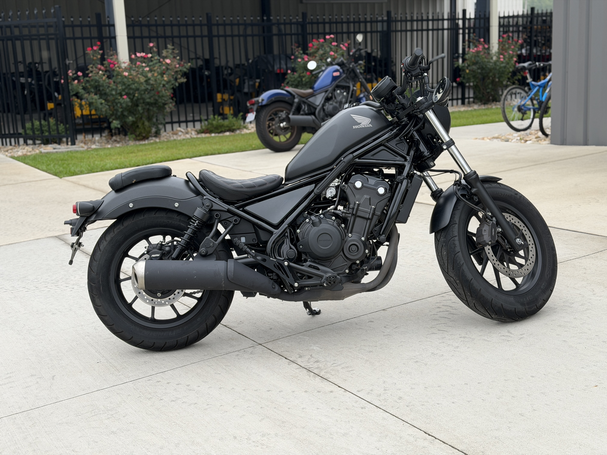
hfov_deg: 39.7
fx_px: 842
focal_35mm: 48
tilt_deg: -11.4
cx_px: 304
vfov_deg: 30.3
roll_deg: +3.0
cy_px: 228
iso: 64
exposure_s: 1/928
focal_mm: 6.76
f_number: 1.78
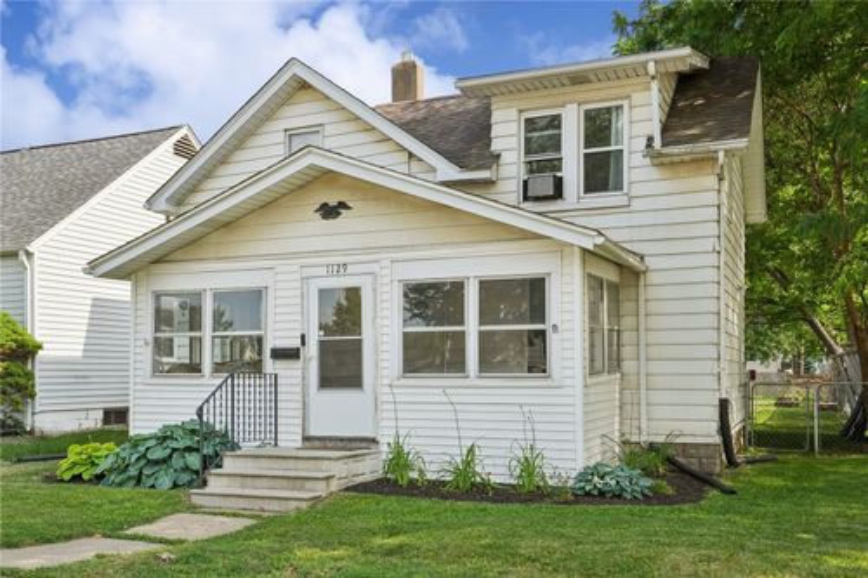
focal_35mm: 35
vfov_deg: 37.8
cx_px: 434
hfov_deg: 54.5
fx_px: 844
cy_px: 289
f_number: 9
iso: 400
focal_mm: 35
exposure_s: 1/500
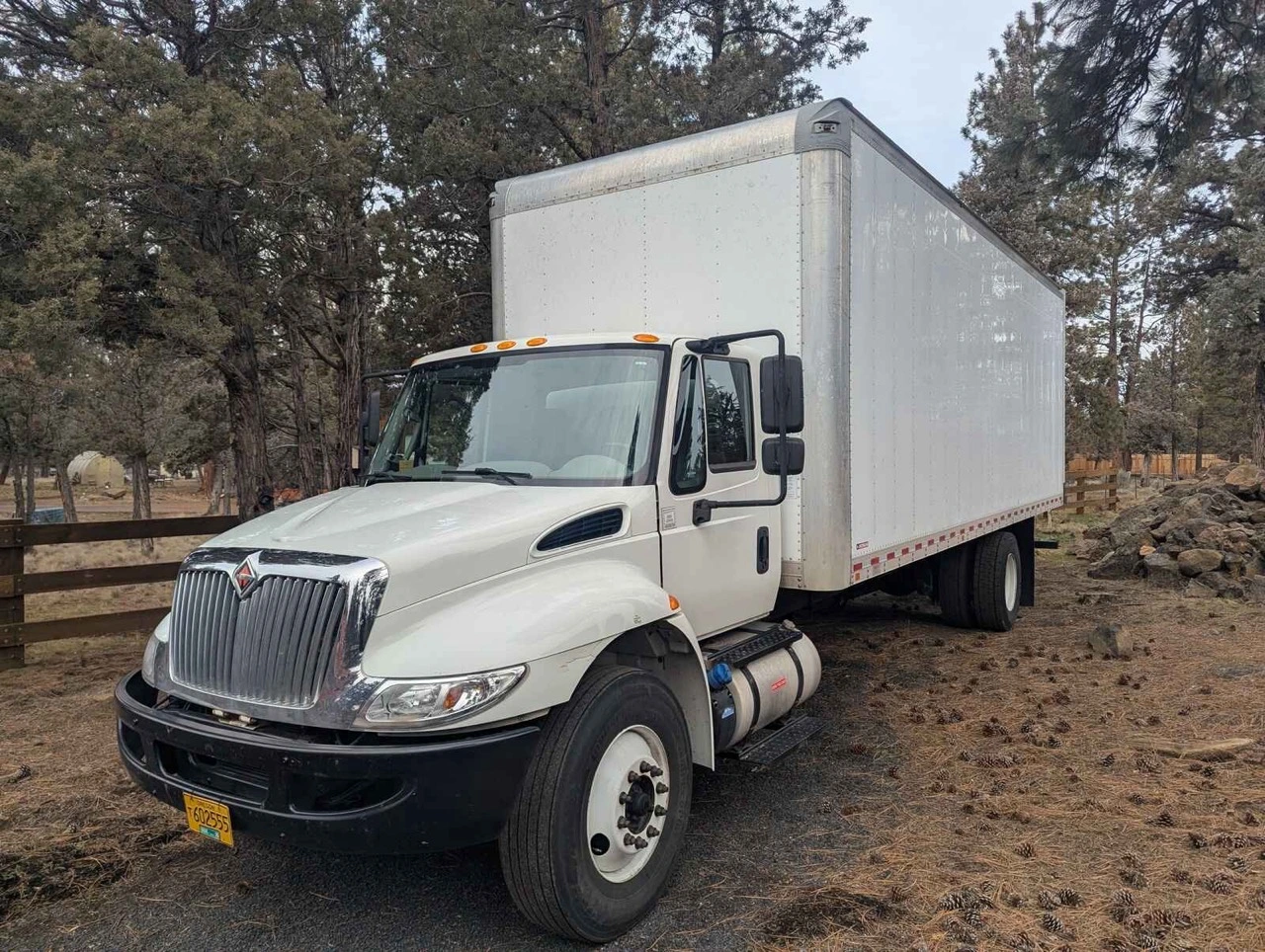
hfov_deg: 71.5
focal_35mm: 24
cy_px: 476
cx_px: 632
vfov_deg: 56.9
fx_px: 878
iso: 44
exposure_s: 1/976
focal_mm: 6.81
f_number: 1.85
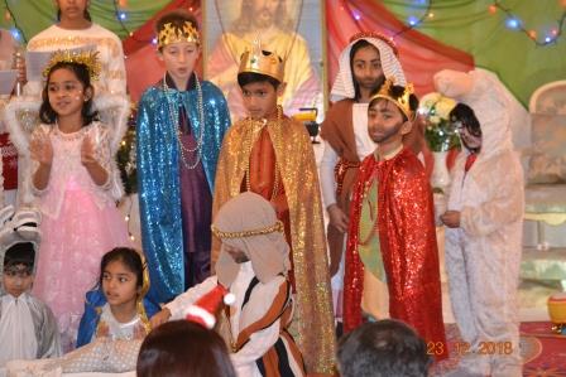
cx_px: 283
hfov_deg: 21.9
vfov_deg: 14.7
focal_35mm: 93
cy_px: 188
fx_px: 1463
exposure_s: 1/60
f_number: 4.5
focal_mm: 62
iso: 3200
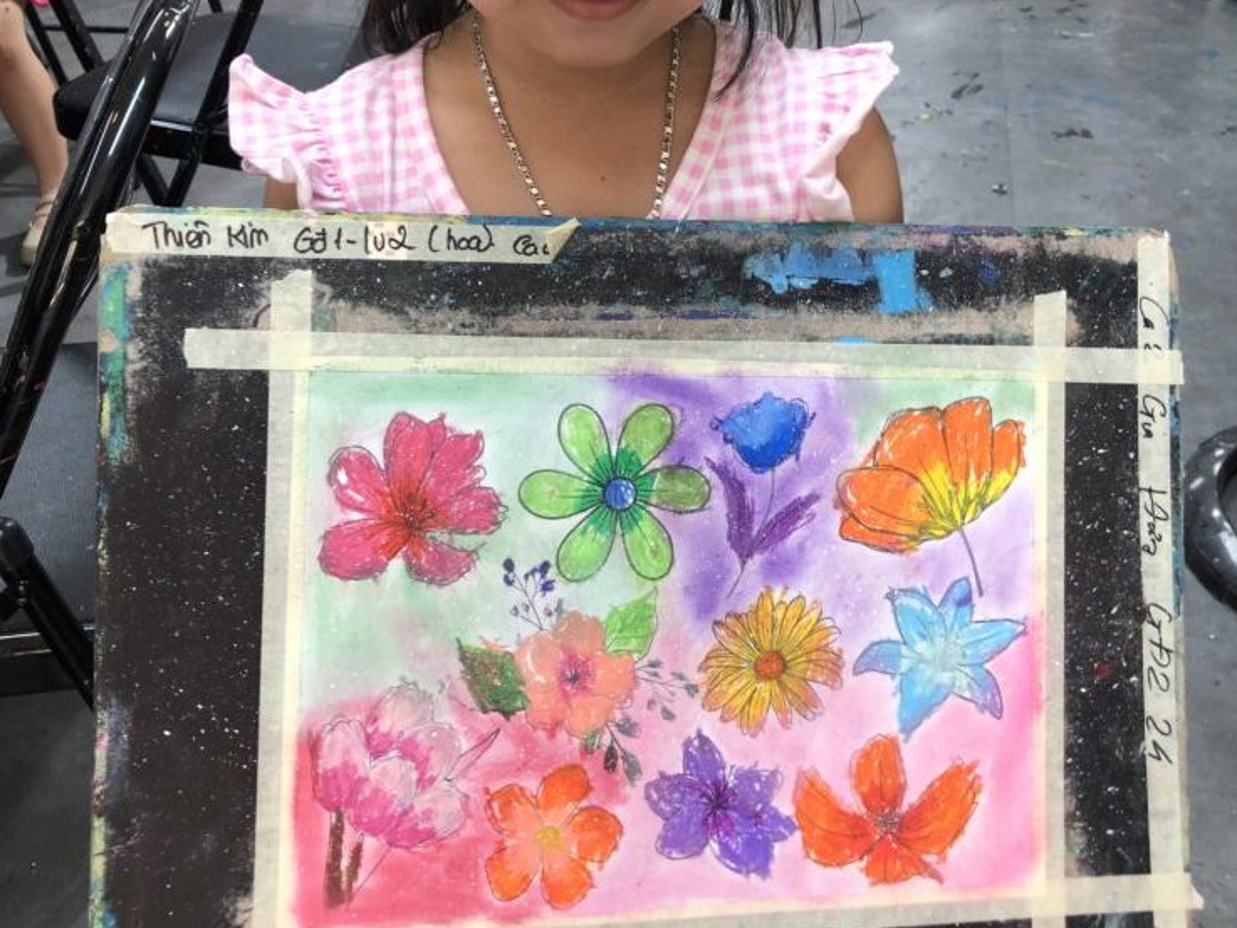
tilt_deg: -29.6
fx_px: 1358
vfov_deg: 37.3
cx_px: 618
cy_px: 310
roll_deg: +2.7
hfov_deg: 49.0
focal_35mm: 38
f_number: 1.8
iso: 25
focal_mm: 3.99
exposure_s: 1/49
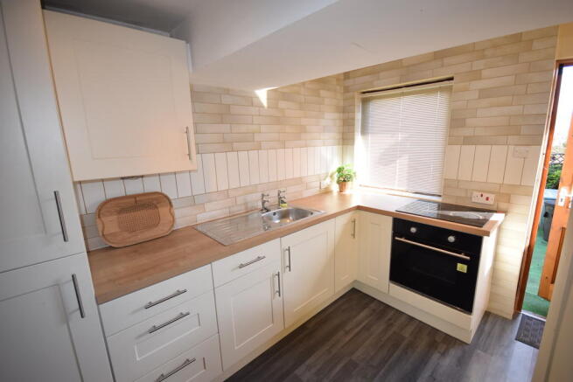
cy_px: 191
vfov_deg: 77.4
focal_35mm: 15
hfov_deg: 100.4
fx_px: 239
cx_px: 286
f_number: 5.6
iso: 500
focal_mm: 10
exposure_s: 1/125
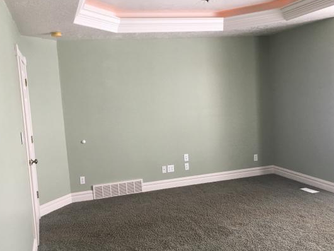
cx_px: 152
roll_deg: +3.4
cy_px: 133
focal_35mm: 35
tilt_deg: -5.6
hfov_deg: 52.5
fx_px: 338
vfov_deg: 40.7
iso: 32
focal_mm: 4.15
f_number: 2.2
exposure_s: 1/30
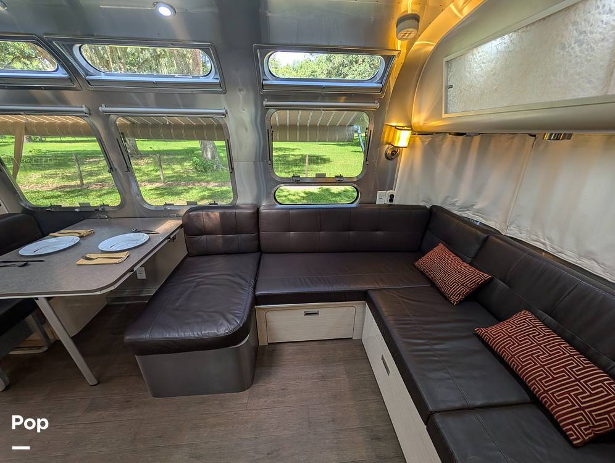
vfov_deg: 94.6
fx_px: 214
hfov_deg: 110.5
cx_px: 308
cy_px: 232
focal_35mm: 12
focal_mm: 2.02
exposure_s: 1/84.3
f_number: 1.7
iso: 48
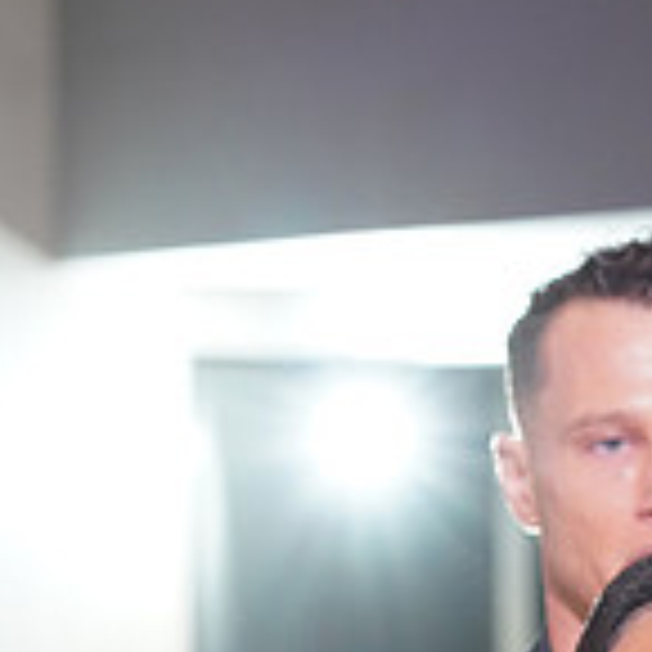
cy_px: 1277
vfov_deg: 4.8
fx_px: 7586
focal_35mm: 356
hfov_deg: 4.9
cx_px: 686
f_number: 5.6
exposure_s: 1/160
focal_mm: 105
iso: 1600
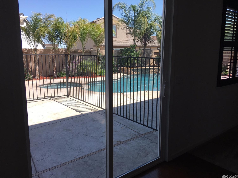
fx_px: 199
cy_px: 89
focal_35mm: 29
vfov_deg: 48.2
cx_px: 119
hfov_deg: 61.7
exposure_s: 1/732
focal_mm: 4.15
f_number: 2.2
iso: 32
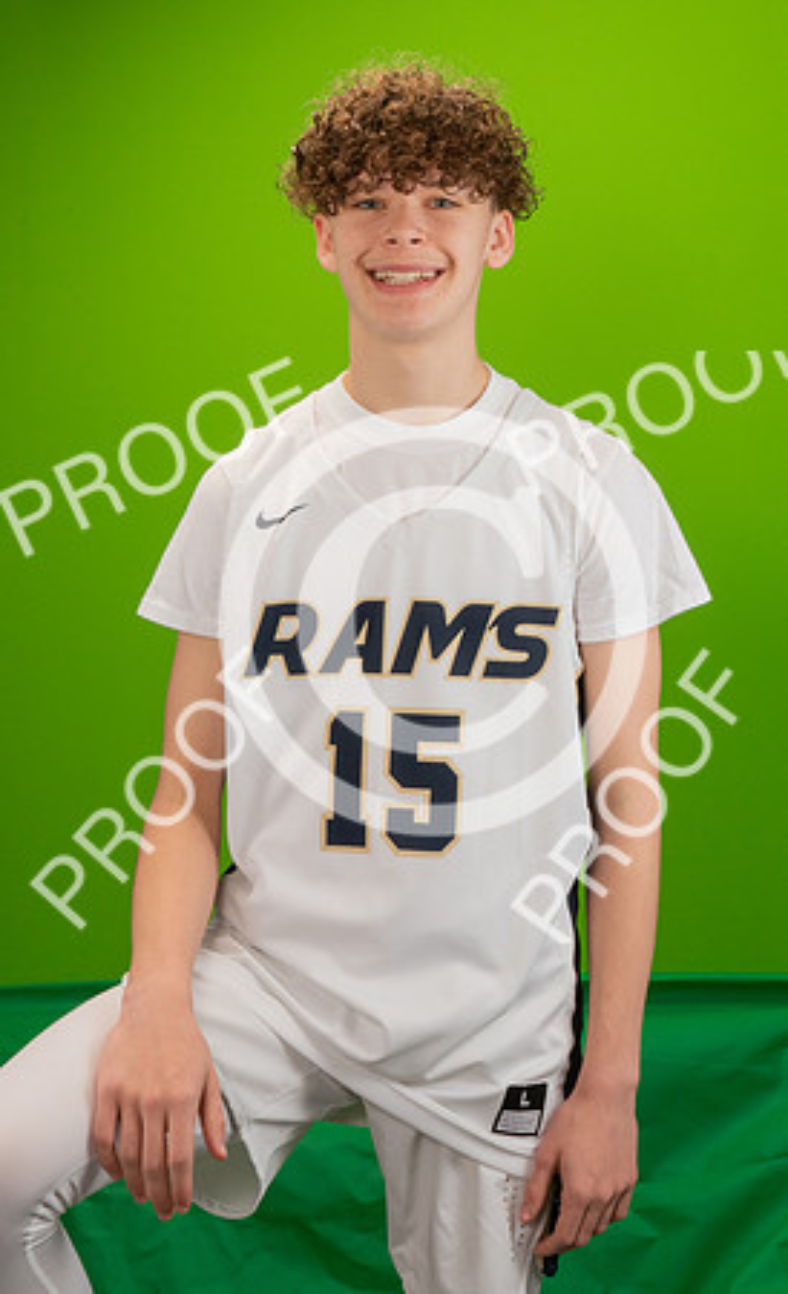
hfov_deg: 20.9
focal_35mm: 61
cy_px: 414
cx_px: 547
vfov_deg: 33.5
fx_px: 2128
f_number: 20
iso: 800
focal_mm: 29
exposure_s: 1/60
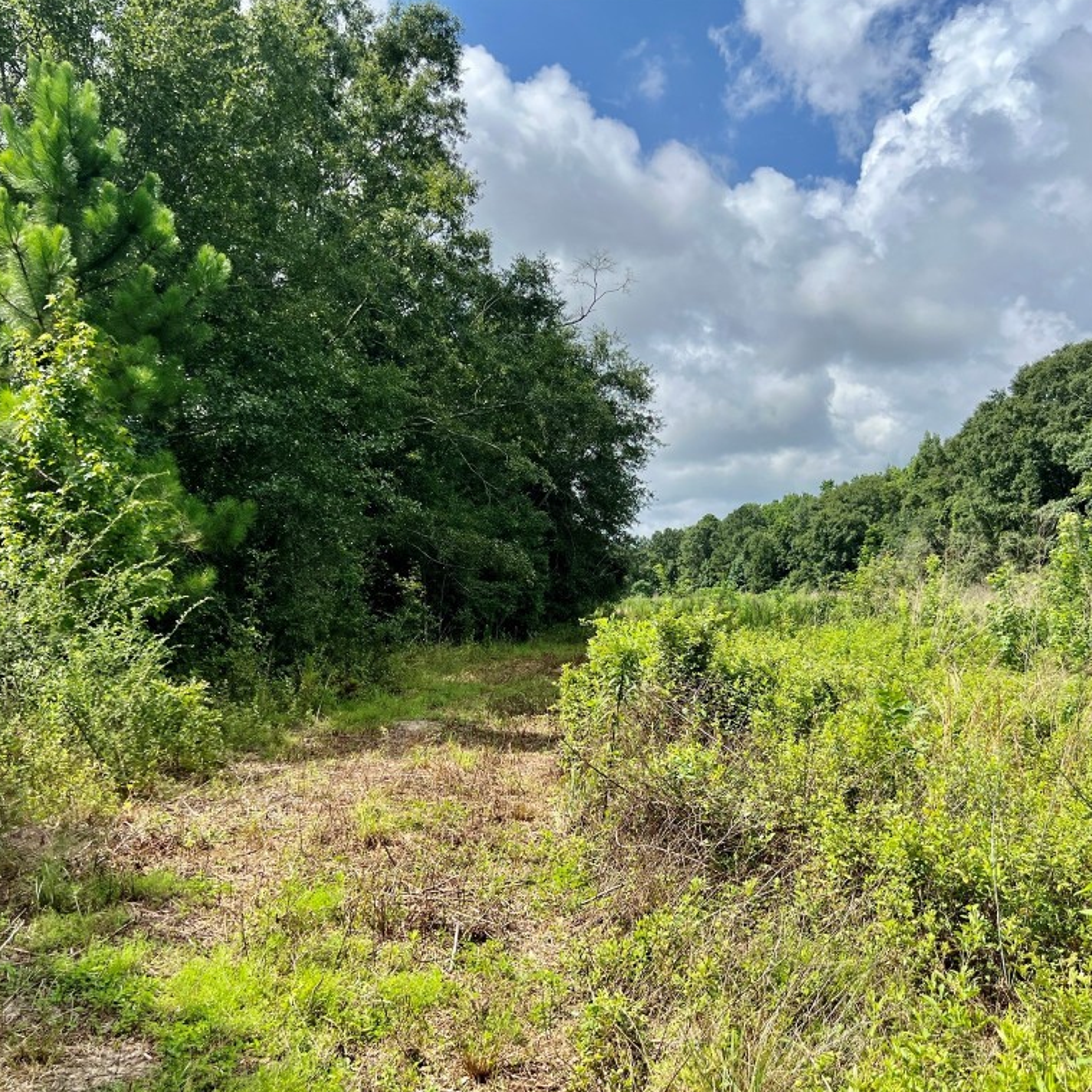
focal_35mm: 31
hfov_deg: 52.5
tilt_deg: +2.8
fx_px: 1106
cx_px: 548
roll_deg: +1.9
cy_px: 545
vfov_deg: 52.5
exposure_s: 1/4444
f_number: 1.5
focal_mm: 5.7
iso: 50
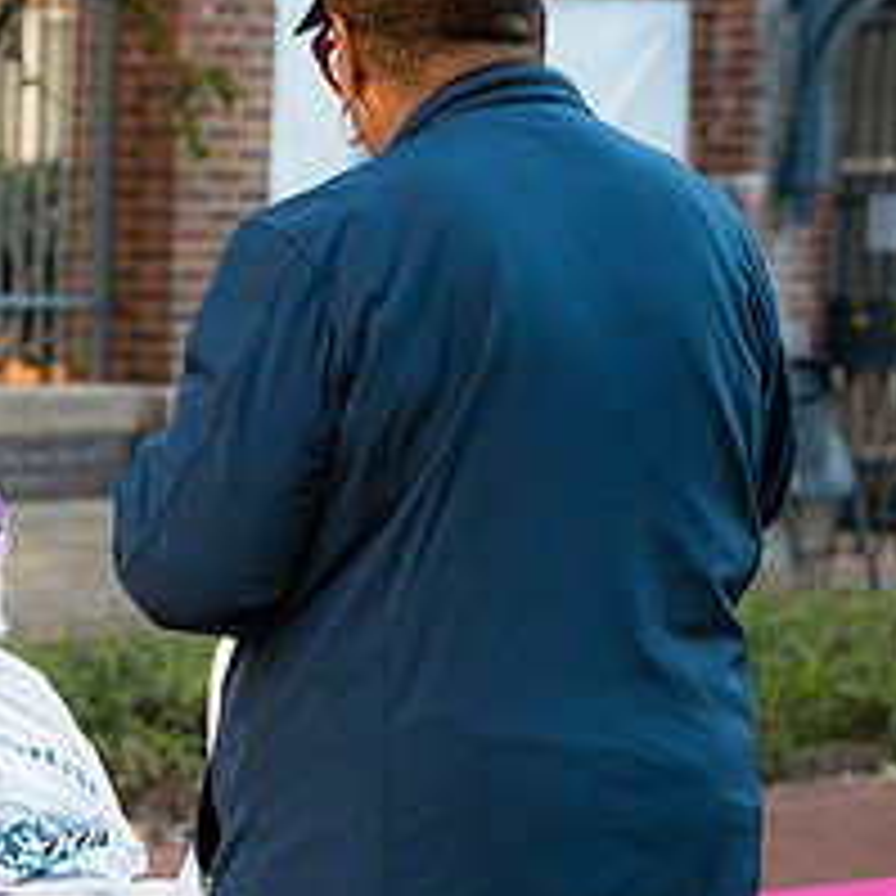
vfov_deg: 10.4
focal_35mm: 168
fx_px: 4920
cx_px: -77
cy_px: 774
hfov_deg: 10.3
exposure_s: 1/250
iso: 560
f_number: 4
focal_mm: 68
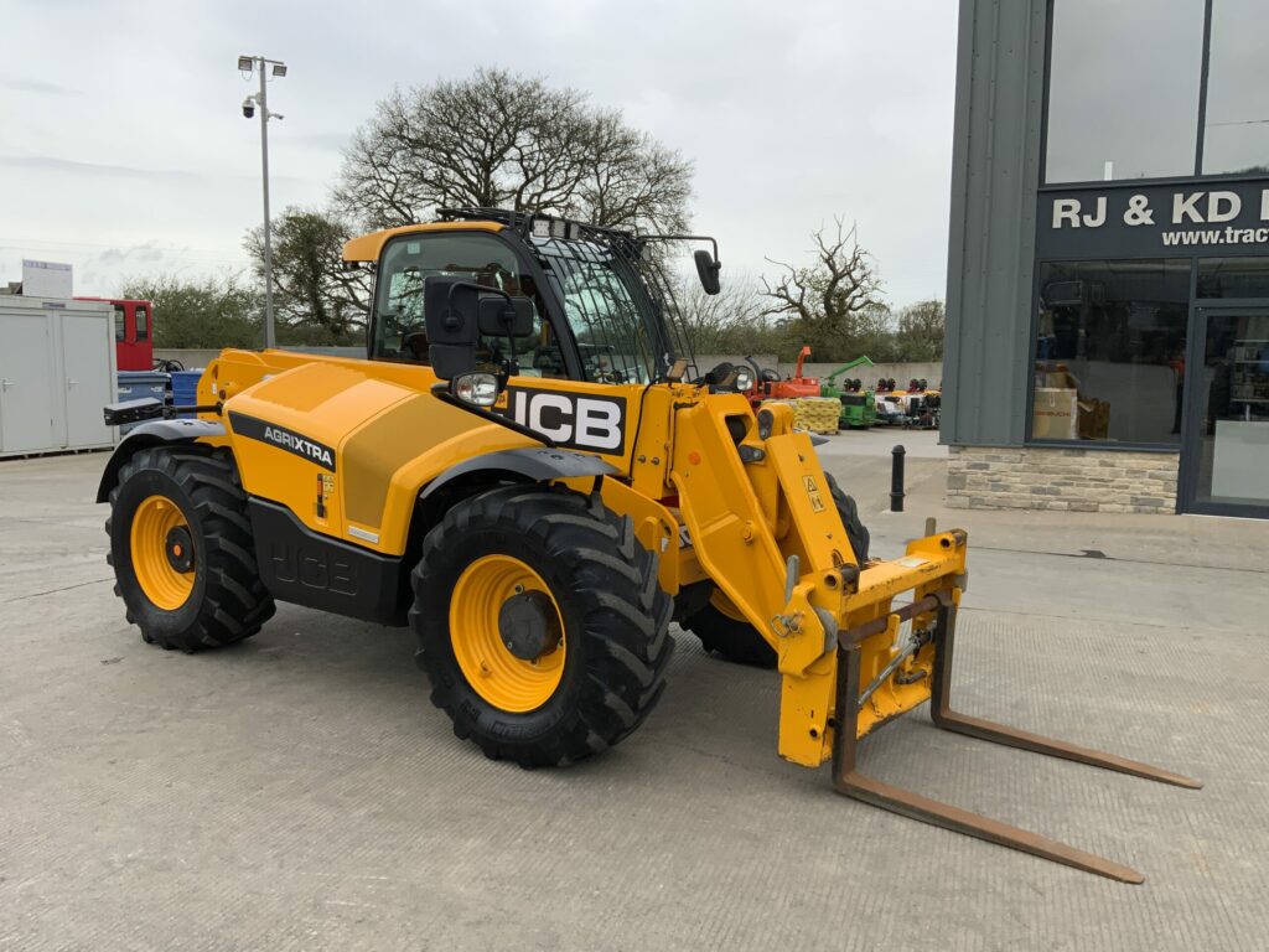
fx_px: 1063
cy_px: 476
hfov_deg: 61.7
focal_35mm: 29
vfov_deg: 48.2
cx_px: 634
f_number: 1.8
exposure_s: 1/1144
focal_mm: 3
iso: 16
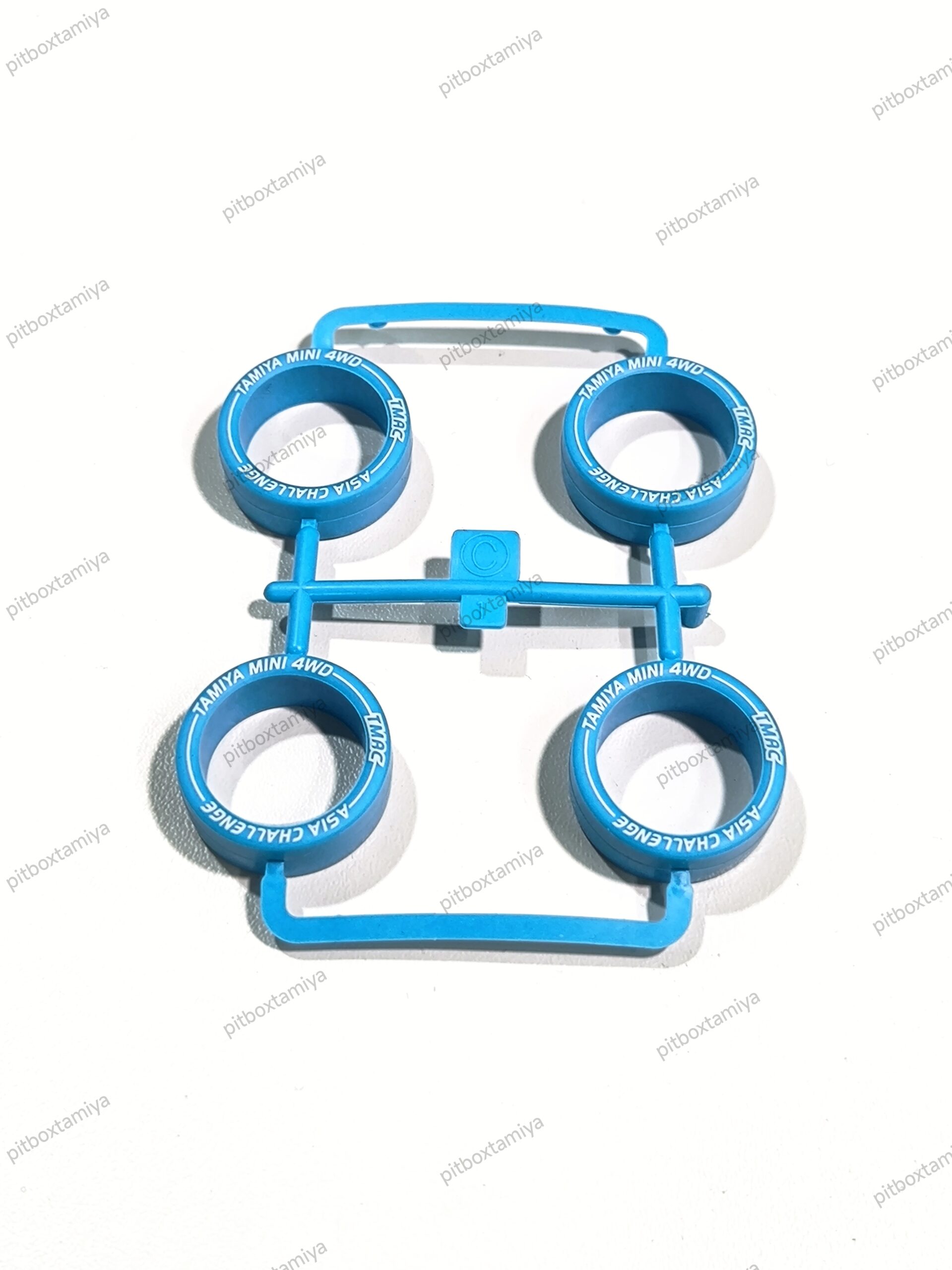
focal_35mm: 50
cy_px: 635
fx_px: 1834
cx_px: 476
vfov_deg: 38.2
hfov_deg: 29.1
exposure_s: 1/101
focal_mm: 6.92
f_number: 1.9
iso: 400
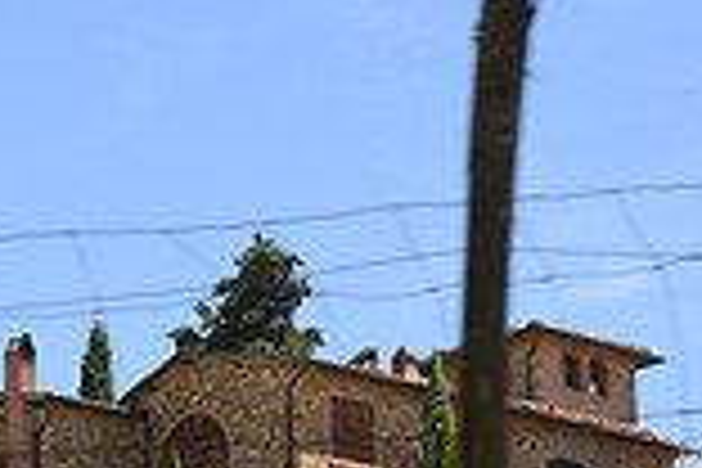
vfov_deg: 4.9
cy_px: 641
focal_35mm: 279
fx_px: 5440
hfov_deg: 7.4
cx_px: 153
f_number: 7.1
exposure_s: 1/320
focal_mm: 75
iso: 220
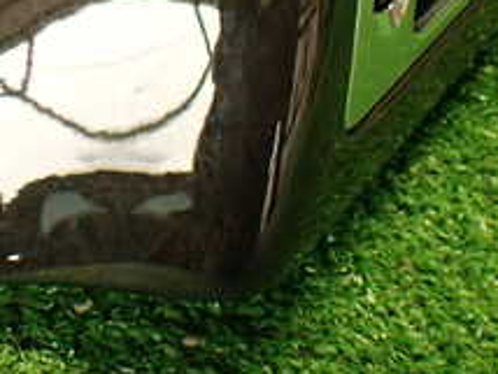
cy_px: -44
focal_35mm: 84
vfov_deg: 17.0
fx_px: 1210
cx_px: 28
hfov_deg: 22.6
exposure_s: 1/30
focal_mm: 5.4
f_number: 2.3
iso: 400
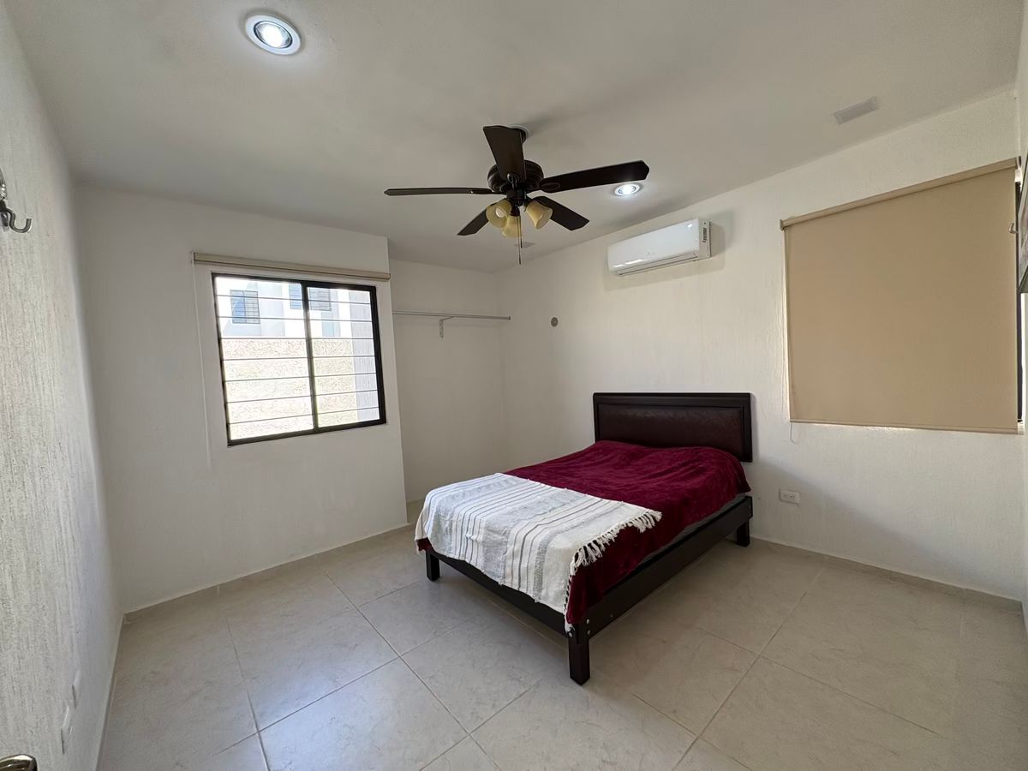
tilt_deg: -1.1
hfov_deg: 102.1
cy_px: 386
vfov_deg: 85.7
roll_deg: +3.4
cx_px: 514
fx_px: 416
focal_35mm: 14
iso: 64
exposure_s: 1/115
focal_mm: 2.22
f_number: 2.2
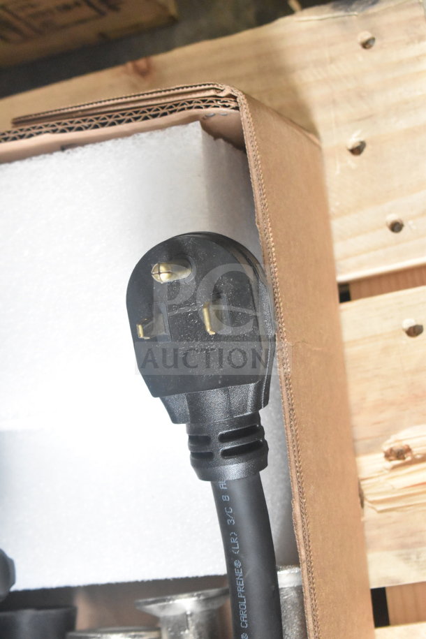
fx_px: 1464
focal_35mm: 82
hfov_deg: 16.6
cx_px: 213
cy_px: 320
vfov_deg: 24.6
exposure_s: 1/200
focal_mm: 55
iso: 6400
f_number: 7.1
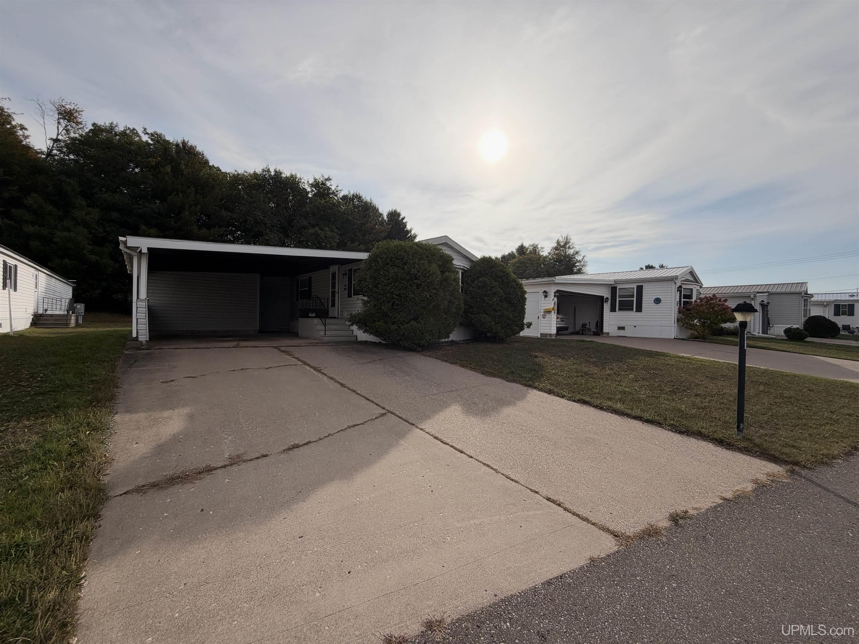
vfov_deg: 85.7
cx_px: 430
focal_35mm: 14
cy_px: 322
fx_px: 347
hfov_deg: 102.1
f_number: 2.2
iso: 20
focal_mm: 2.22
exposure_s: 1/1698
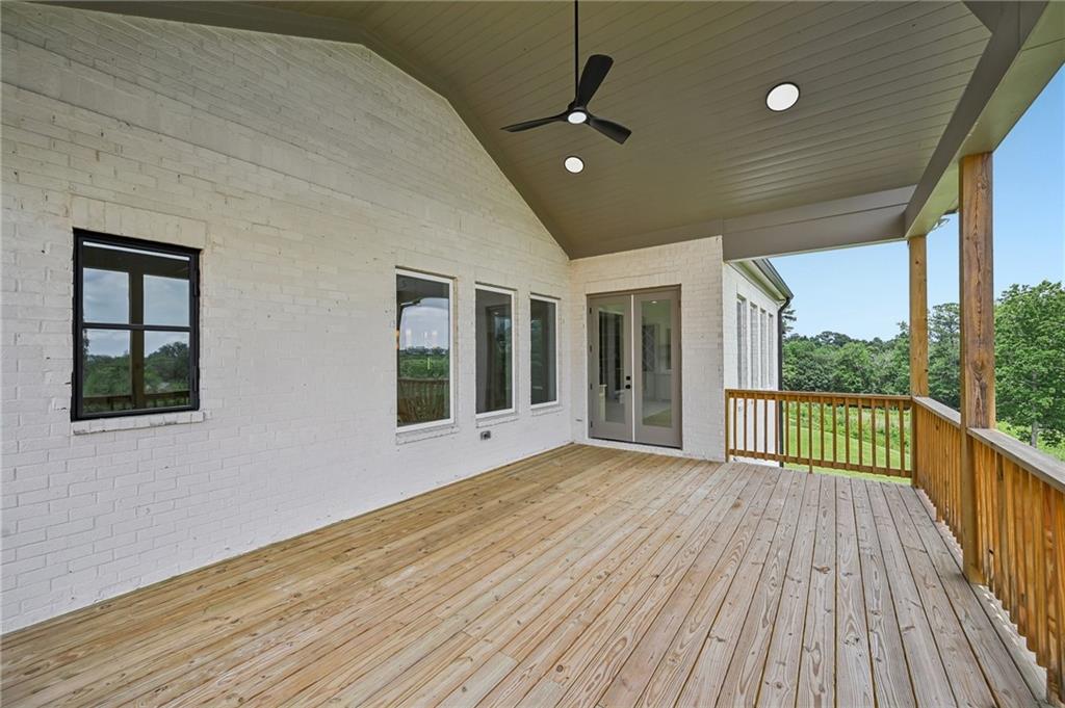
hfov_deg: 104.3
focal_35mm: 14
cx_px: 532
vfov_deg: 81.1
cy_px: 354
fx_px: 414
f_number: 8
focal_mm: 14
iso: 100
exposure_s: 1/200
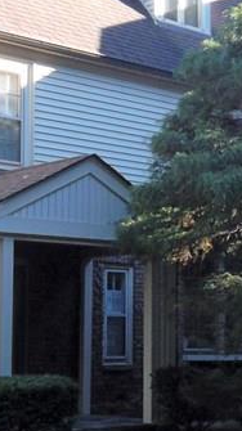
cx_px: 193
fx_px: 1029
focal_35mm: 90
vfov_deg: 23.7
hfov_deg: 13.4
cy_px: 233
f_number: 3.5
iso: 80
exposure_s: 1/50
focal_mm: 4.9
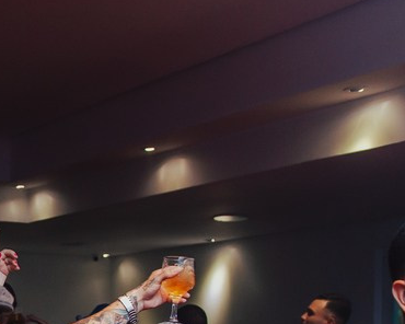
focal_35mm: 82
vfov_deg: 17.5
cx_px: -93
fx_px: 983
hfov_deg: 21.5
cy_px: 422
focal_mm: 18
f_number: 2
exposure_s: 1/250
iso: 500
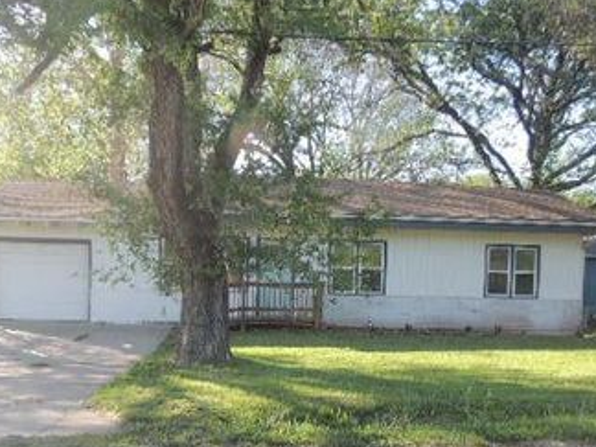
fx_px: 637
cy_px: 336
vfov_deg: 37.7
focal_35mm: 37
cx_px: 331
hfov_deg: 50.0
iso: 100
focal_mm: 4.3
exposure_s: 1/250
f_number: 3
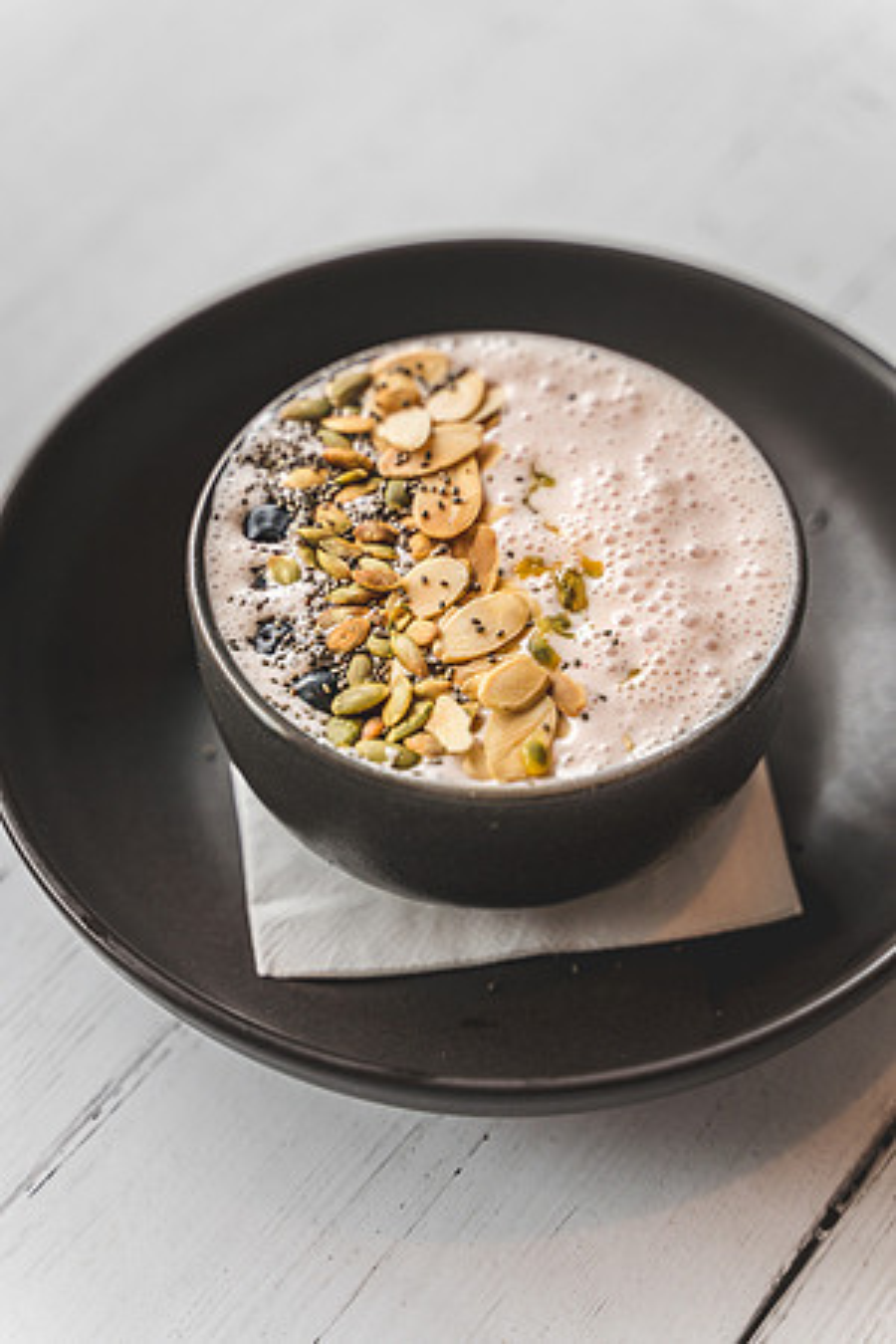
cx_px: 448
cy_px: 672
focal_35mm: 61
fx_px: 2277
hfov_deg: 22.3
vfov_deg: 32.9
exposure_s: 1/160
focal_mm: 61
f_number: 2.8
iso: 200
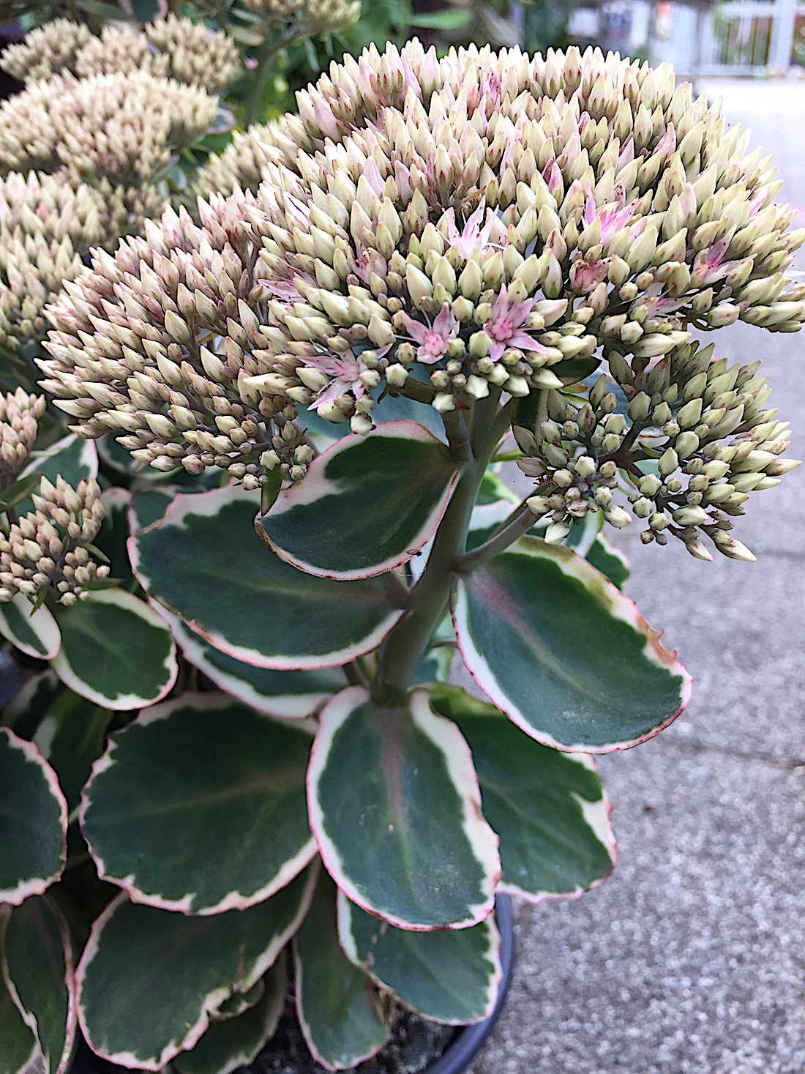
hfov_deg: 48.2
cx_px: 402
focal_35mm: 29
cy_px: 537
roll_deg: +2.4
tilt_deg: -27.8
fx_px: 899
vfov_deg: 61.7
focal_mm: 4.15
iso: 32
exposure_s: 1/149
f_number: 2.2
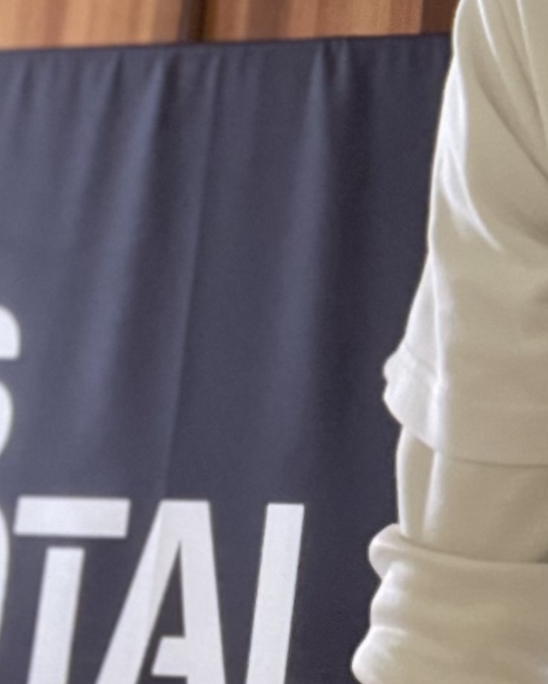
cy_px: 32
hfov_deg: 12.3
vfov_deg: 16.7
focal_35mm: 113
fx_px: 2291
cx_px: 1030
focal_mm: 2.71
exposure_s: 1/60
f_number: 2.2
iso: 320
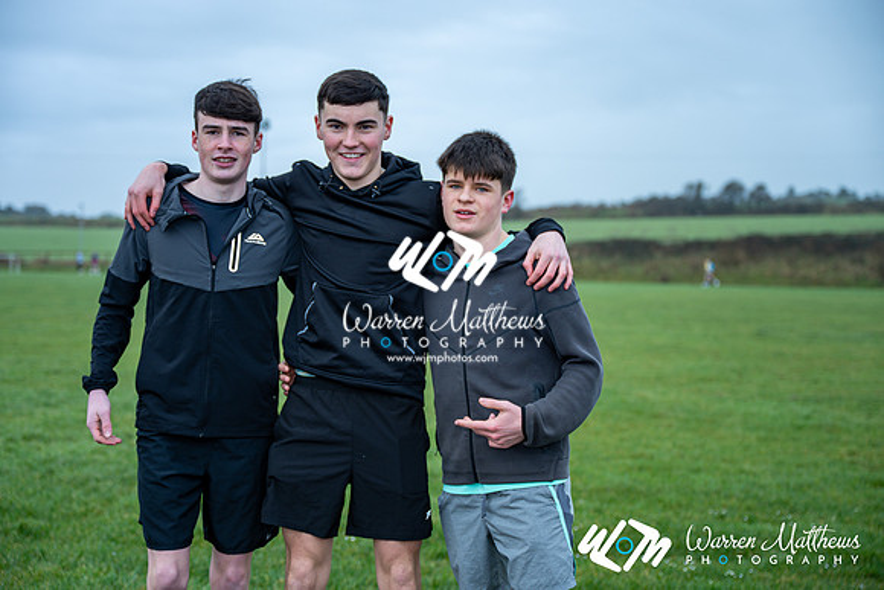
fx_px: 1302
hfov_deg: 37.5
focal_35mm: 53
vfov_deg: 25.5
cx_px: 442
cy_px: 295
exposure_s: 1/250
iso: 100
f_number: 2.8
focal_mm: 53
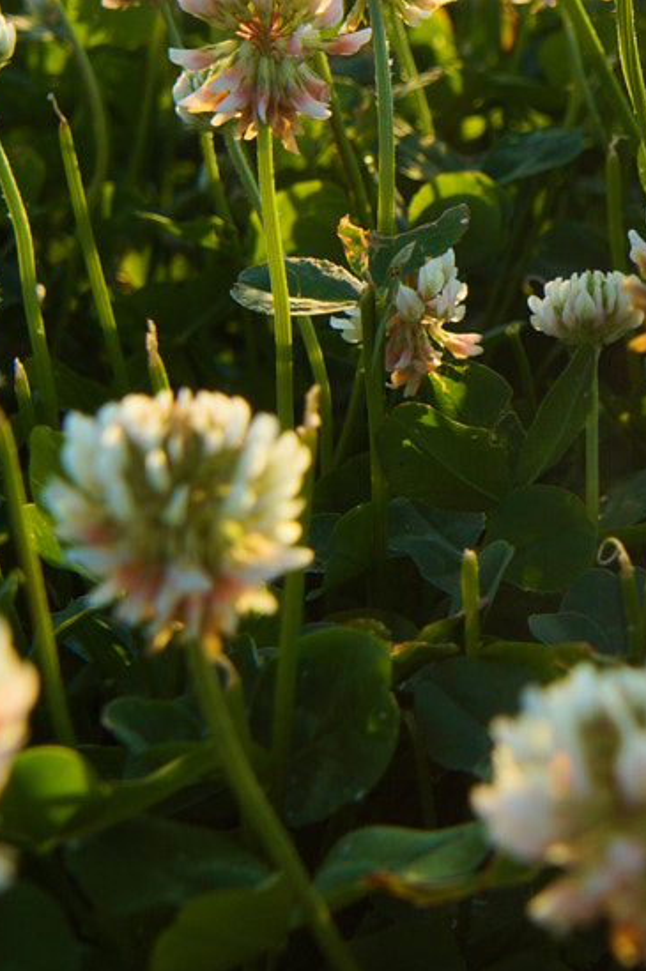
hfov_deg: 12.8
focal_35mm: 105
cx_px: 663
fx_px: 2831
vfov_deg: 19.3
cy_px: 210
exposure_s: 1/320
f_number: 5.6
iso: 100
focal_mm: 24
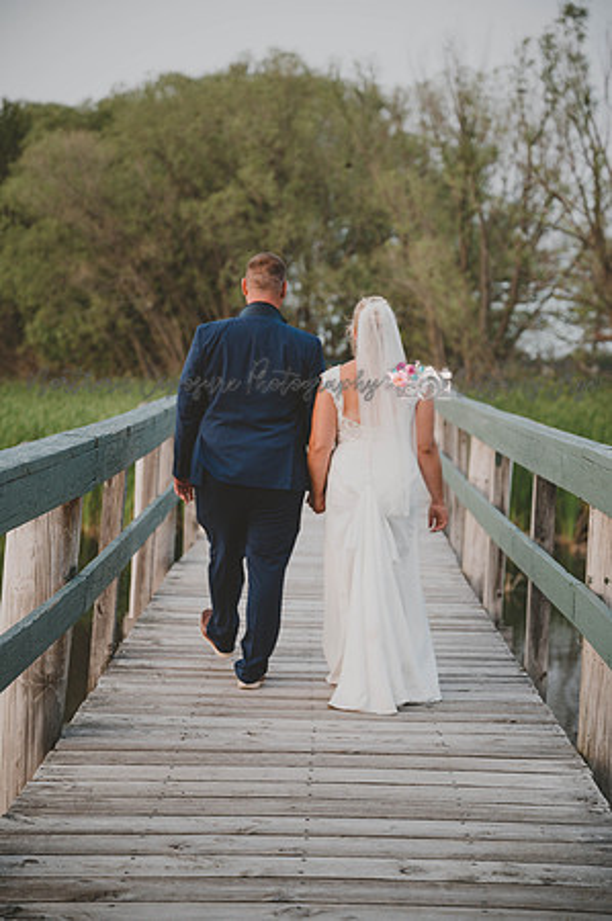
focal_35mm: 70
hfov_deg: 19.4
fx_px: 1789
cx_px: 306
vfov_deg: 28.9
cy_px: 460
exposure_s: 1/250
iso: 400
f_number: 2.8
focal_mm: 70
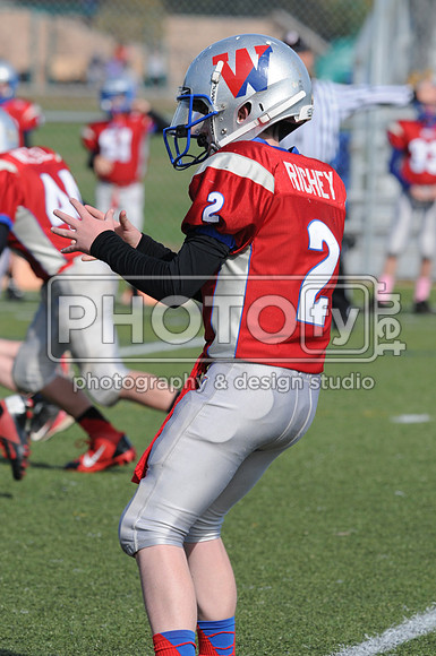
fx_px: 8199
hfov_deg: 3.0
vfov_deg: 4.6
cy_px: 328
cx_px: 218
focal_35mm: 450
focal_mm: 300
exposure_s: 1/500
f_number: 8
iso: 200
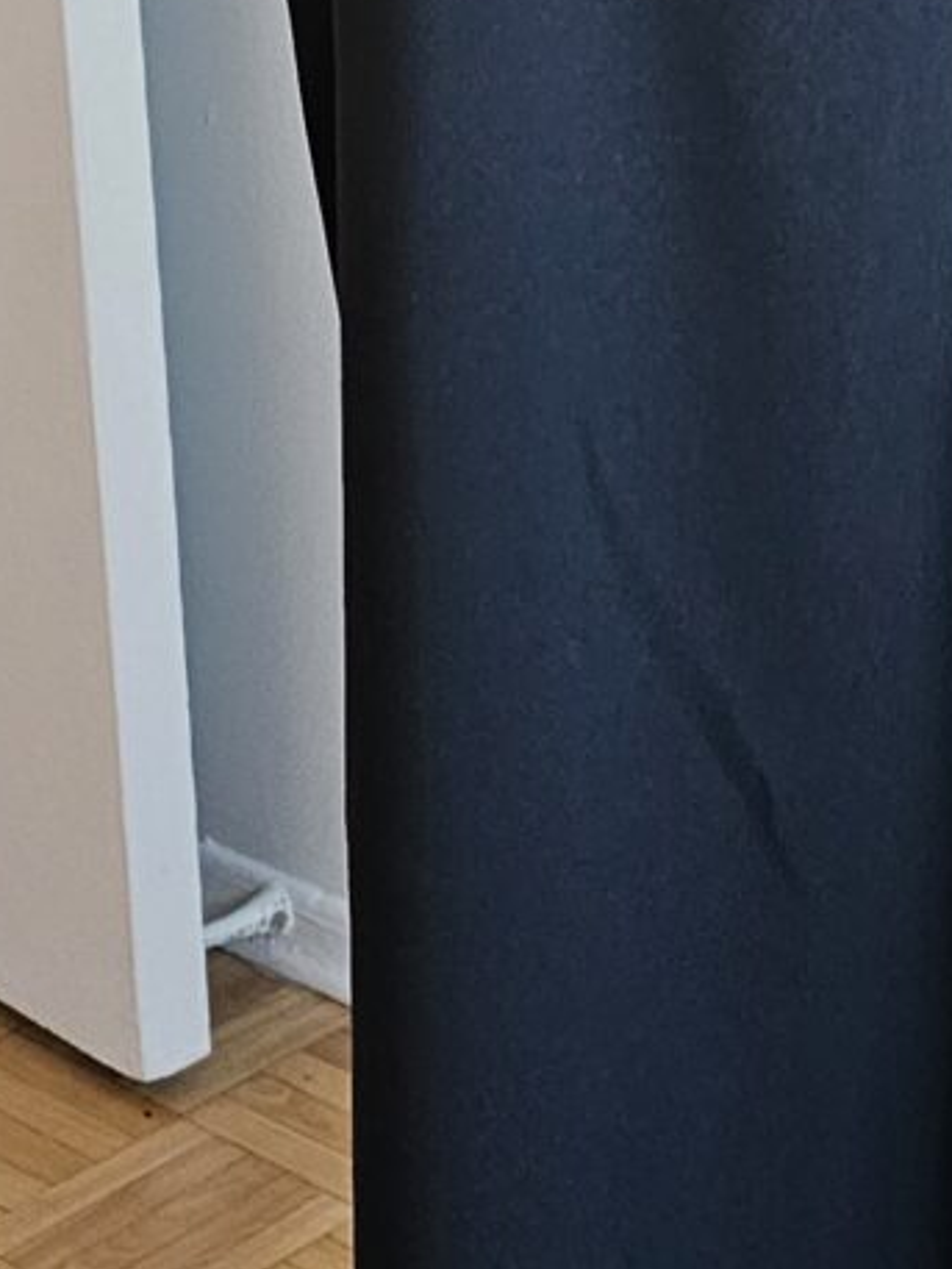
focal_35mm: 103
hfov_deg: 14.3
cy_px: 225
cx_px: 808
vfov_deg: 18.9
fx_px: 3775
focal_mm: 6.3
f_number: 1.7
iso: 800
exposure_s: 1/120
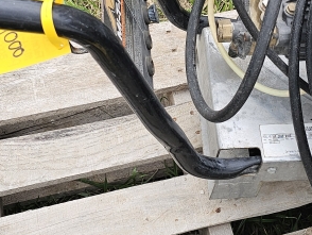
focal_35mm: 80
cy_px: 9
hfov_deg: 24.3
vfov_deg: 18.1
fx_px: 722
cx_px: 206
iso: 32
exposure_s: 1/120
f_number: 1.7
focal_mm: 6.3
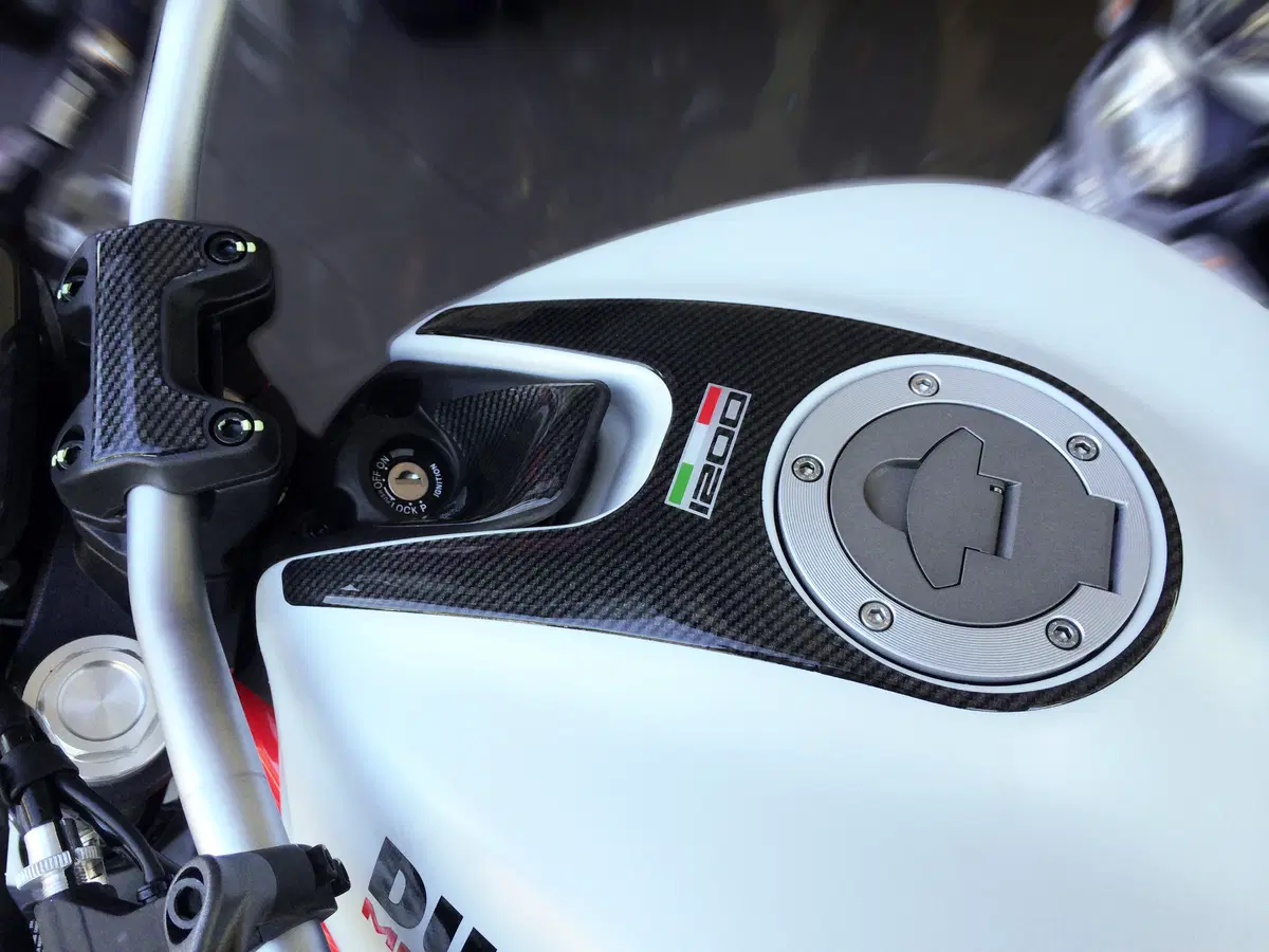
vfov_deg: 46.8
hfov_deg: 60.0
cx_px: 634
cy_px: 476
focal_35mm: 30
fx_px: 1100
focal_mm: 4.12
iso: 64
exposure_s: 1/120
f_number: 2.2
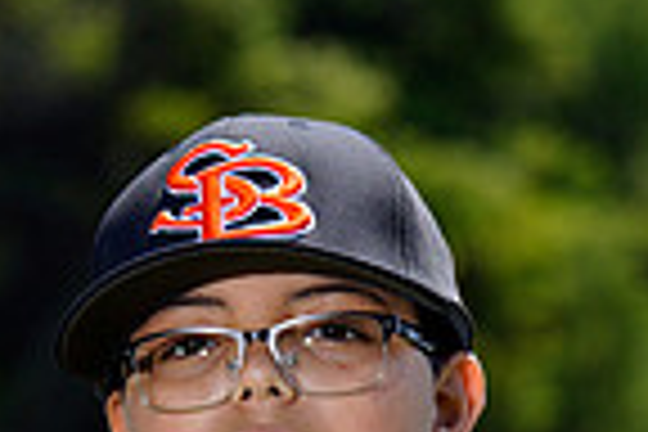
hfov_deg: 3.5
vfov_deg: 2.3
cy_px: 808
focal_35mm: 588
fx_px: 10583
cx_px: 284
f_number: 6.3
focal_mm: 146
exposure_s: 1/250
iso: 100
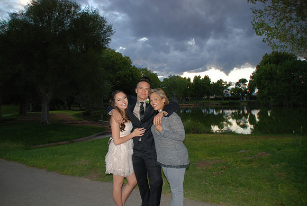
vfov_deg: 48.1
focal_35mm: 27
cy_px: 103
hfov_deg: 67.3
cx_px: 154
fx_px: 231
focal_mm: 18
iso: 200
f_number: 3.5
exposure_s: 1/60
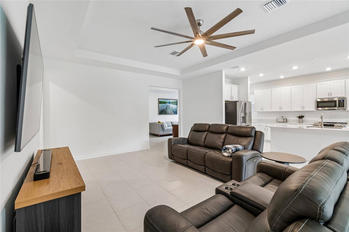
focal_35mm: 15
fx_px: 145
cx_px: 174
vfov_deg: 77.3
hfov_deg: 100.4
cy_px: 116
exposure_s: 1/6
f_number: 7.1
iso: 100
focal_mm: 10
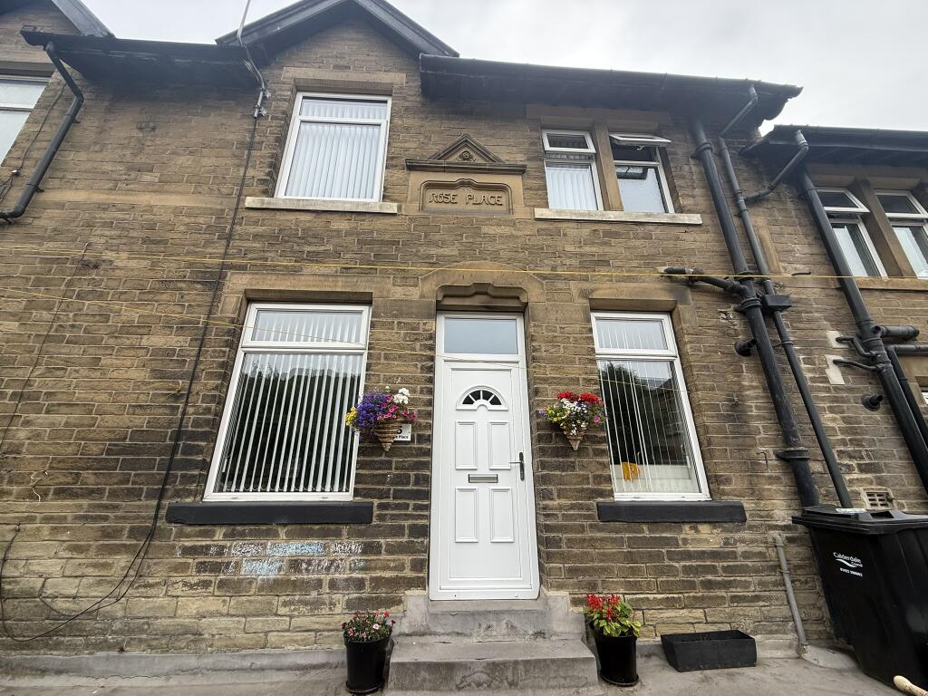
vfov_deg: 85.7
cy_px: 348
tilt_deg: +20.4
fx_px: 375
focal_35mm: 14
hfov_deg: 102.1
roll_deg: -0.2
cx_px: 464
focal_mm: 2.22
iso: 50
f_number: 2.2
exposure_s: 1/701
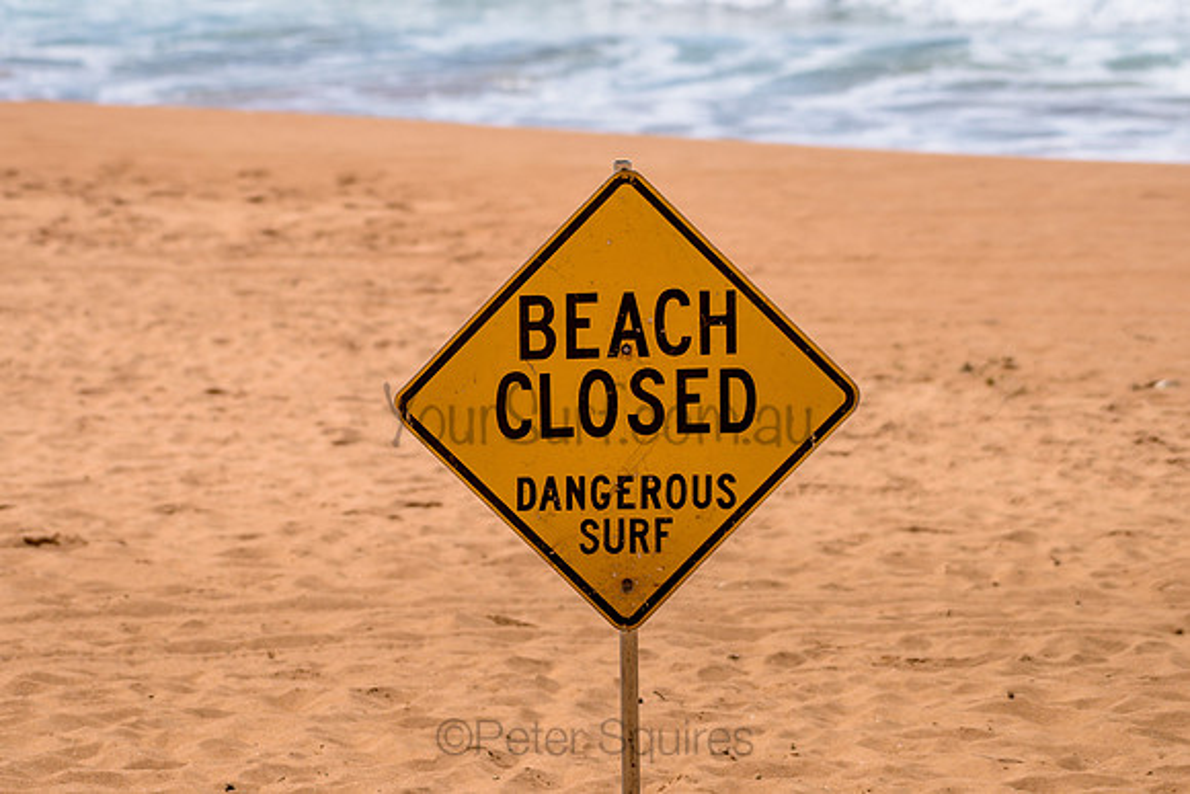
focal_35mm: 245
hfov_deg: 8.4
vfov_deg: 5.6
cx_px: 517
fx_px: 8104
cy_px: 307
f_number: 5.6
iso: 90
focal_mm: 200
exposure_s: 1/2000
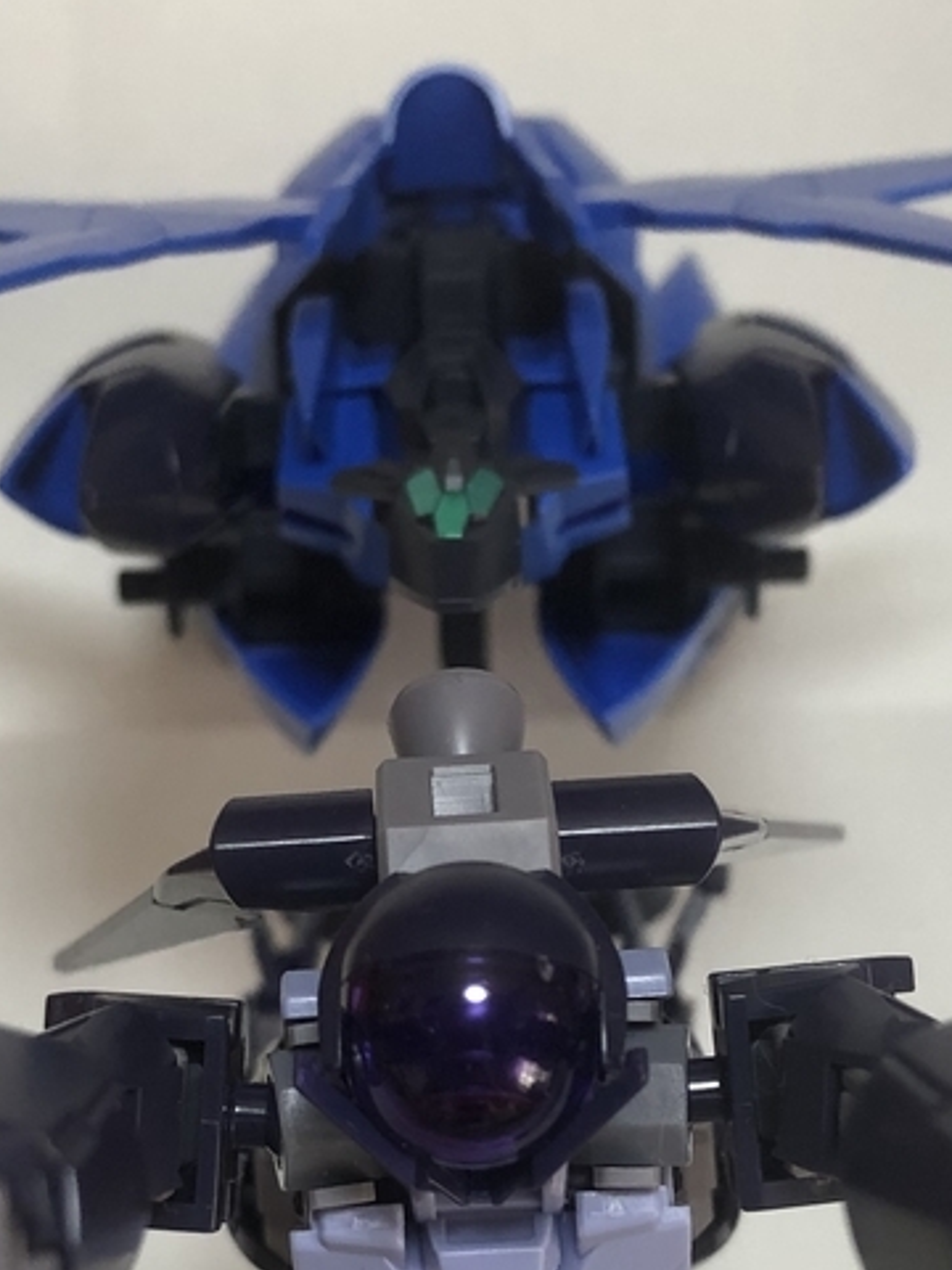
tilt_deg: -8.1
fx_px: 2567
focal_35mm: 70
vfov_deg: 27.5
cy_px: 915
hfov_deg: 21.0
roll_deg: +0.9
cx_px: 426
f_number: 1.8
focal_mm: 3.99
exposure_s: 1/30
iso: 40
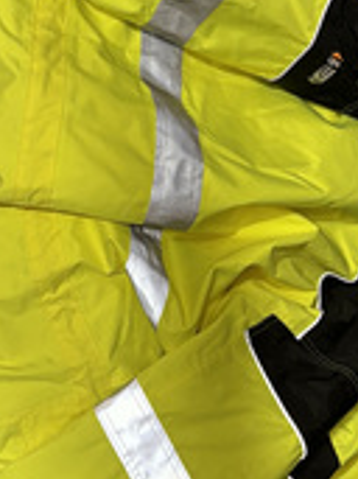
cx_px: 206
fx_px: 1049
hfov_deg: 19.3
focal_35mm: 76
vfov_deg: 25.5
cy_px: 148
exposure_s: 1/50
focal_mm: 5.96
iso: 250
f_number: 1.6
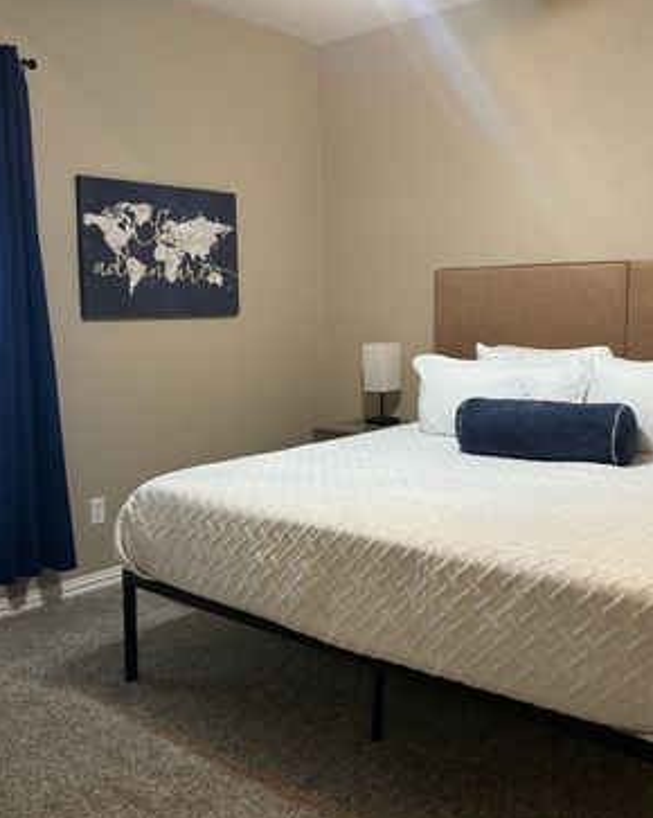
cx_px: 340
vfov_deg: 51.6
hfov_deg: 42.2
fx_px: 846
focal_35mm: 35
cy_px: 404
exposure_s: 1/60
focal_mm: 5.96
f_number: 1.6
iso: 160
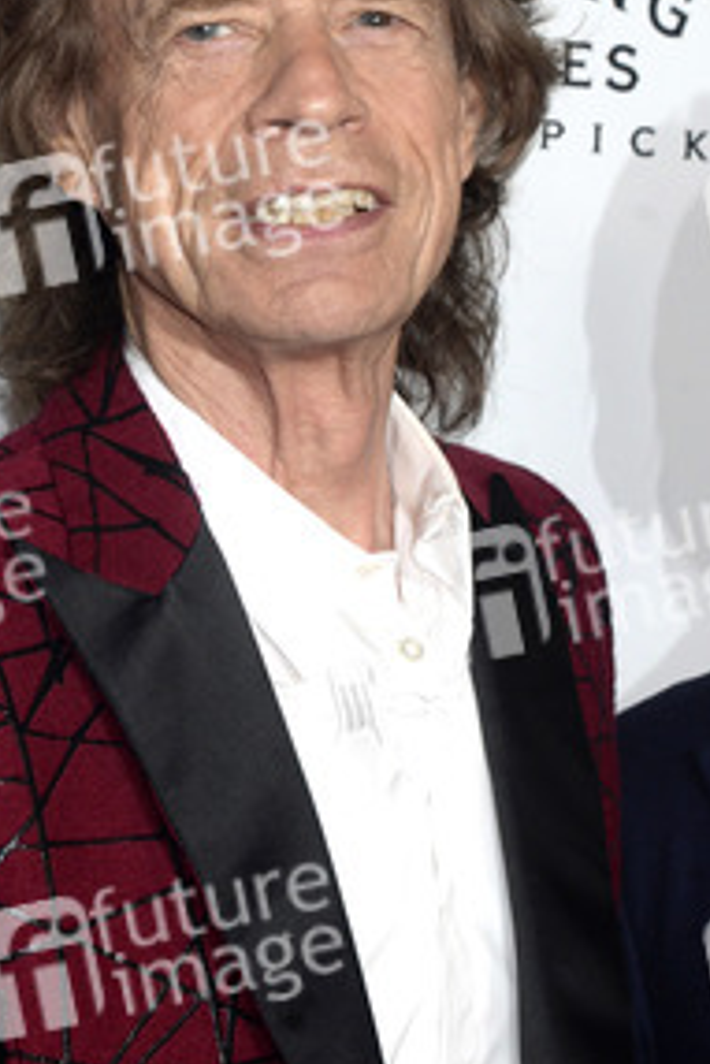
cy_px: 394
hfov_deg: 10.0
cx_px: 262
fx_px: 4048
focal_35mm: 137
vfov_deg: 14.9
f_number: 9
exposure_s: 1/250
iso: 800
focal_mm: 98
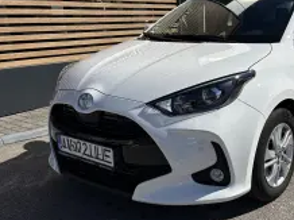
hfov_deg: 41.9
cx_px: 236
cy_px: 115
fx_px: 365
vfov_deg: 33.5
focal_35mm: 43
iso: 50
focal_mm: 5.96
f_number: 1.6
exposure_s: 1/5952
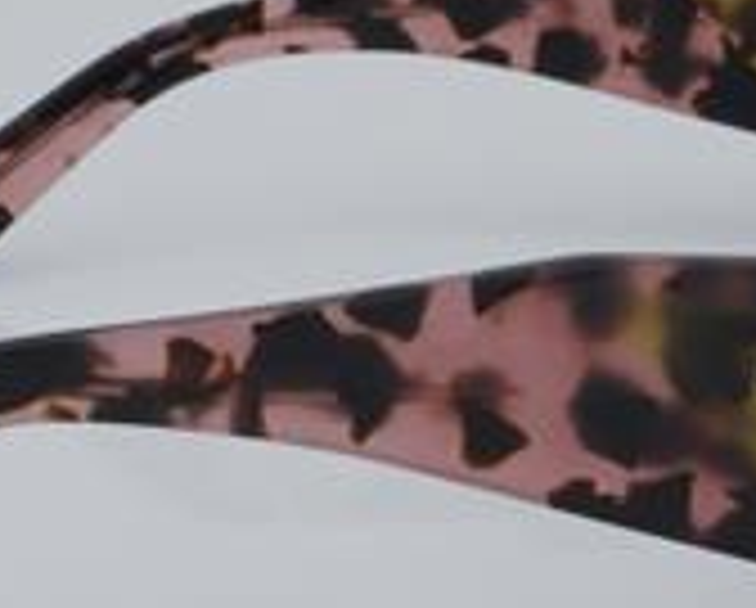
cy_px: 257
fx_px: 3743
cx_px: 482
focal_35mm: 167
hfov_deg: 11.5
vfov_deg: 9.3
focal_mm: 50
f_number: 32
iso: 100
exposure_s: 1/4
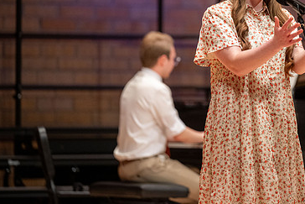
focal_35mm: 319
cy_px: 52
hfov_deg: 6.5
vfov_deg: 4.3
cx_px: 240
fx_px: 2704
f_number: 2.8
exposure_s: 1/500
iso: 2500
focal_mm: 200
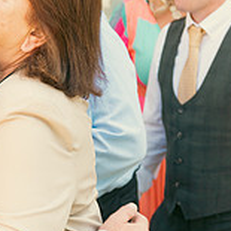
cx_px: -54
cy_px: 84
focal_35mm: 127
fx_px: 959
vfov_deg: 13.7
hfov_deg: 13.3
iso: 160
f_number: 3.5
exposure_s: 1/250
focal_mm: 40
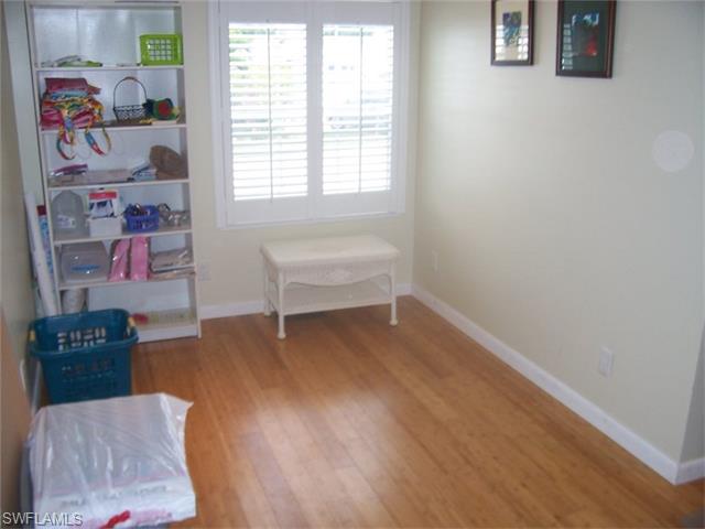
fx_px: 692
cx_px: 352
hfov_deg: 54.0
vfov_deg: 41.8
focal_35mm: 34
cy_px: 264
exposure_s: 1/60
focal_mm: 5.6
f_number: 2.7
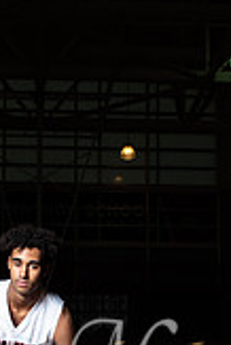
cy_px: 385
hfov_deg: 17.0
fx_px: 768
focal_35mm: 80
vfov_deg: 23.7
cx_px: 70
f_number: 14
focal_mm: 29
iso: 320
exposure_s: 1/200
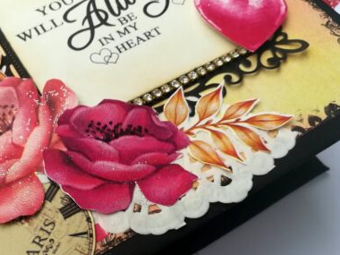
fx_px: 403
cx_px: 77
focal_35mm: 41
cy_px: 142
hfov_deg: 44.0
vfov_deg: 35.1
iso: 50
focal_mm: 3.83
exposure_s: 1/130
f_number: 2.2
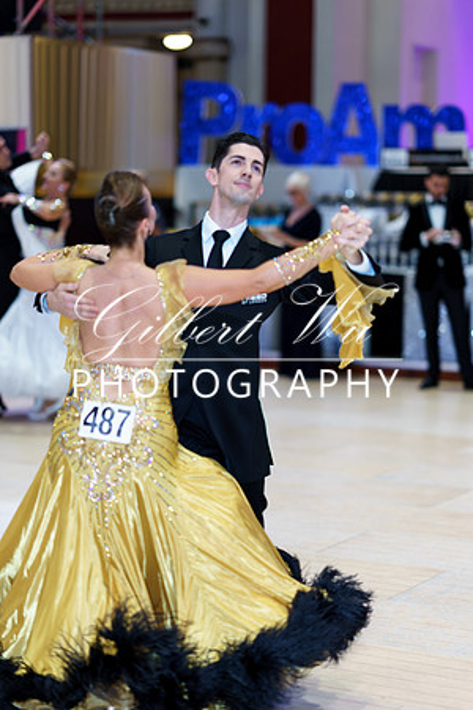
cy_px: 355
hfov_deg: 16.1
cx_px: 236
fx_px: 1675
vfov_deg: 23.9
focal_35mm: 85
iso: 200
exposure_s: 1/200
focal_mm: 85
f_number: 1.4
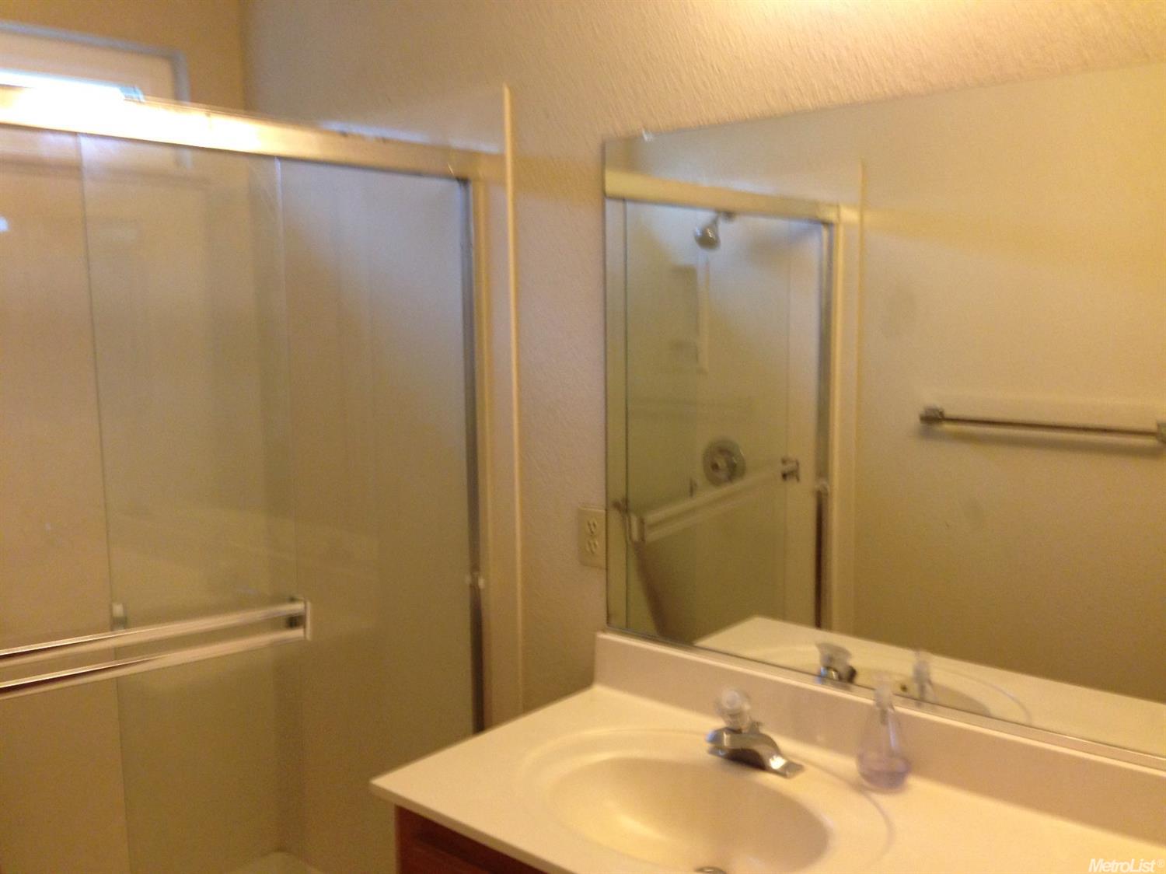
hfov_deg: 55.4
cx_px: 583
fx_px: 1111
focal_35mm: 33
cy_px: 437
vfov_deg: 42.9
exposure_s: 1/20
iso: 160
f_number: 2.4
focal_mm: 4.12
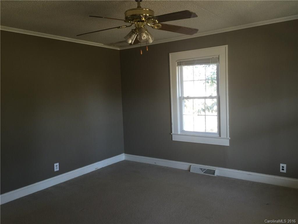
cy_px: 112
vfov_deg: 48.2
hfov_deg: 61.7
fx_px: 250
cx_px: 149
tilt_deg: -3.6
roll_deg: +3.1
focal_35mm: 29
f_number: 2.2
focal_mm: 4.15
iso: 32
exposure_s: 1/15
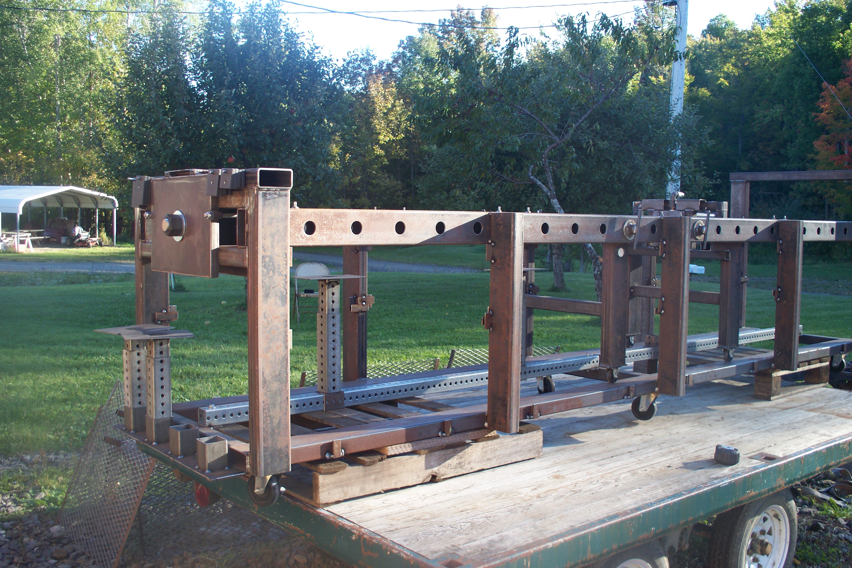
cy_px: 266
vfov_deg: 35.0
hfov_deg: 50.7
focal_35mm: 38
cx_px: 428
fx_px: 899
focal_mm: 7.54
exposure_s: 1/125
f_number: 2.8
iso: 64
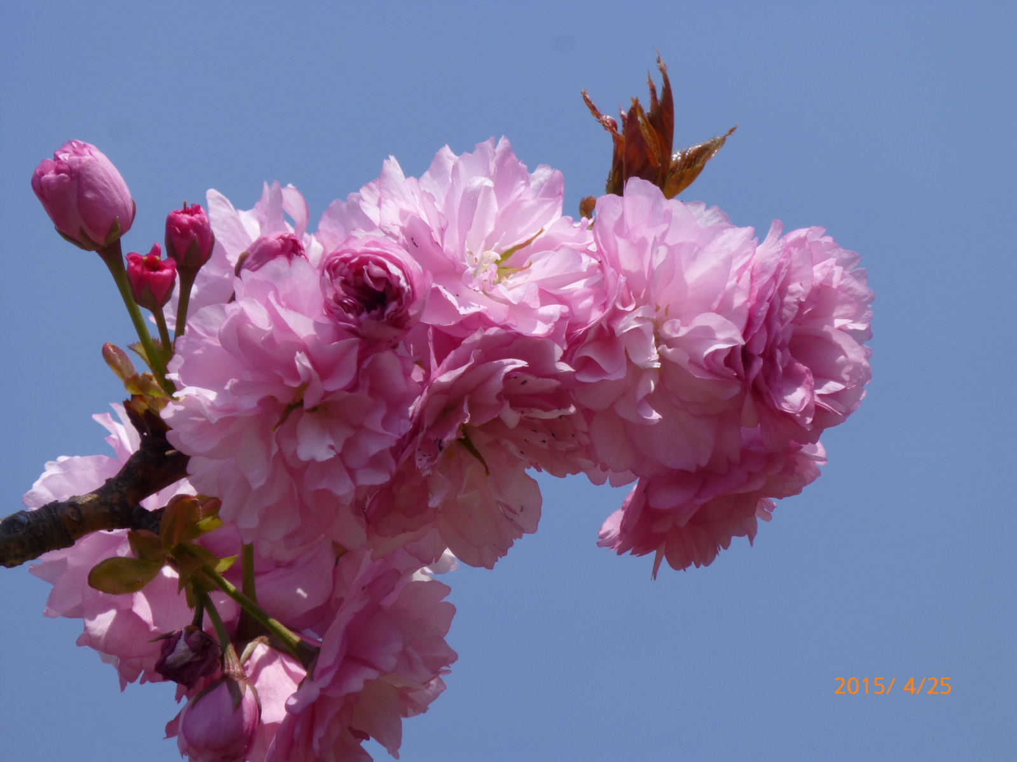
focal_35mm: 480
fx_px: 14102
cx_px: 508
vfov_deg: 3.1
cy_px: 381
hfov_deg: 4.1
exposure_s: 1/500
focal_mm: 86
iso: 100
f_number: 6.4
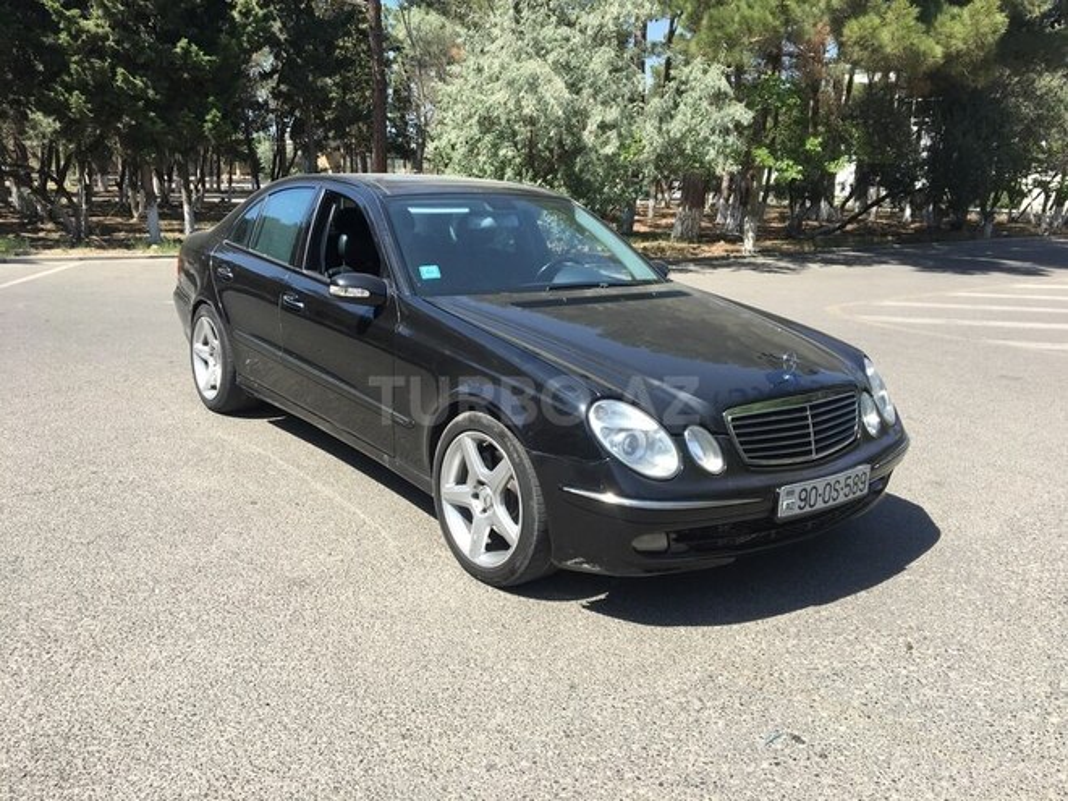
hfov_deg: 61.7
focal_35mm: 29
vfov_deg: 48.2
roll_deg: -1.9
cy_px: 400
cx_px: 534
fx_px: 895
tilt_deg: -13.9
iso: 25
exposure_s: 1/777
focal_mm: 4.15
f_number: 2.2
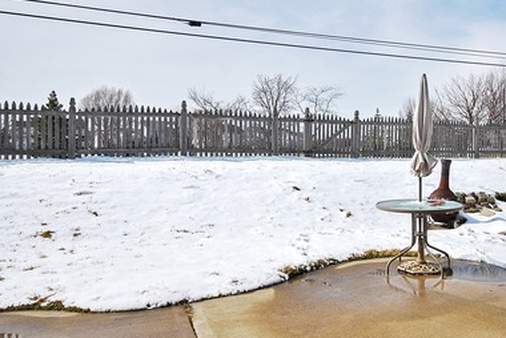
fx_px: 462
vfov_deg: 40.1
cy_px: 144
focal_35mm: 33
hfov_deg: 55.5
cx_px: 360
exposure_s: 1/800
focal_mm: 13
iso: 200
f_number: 9
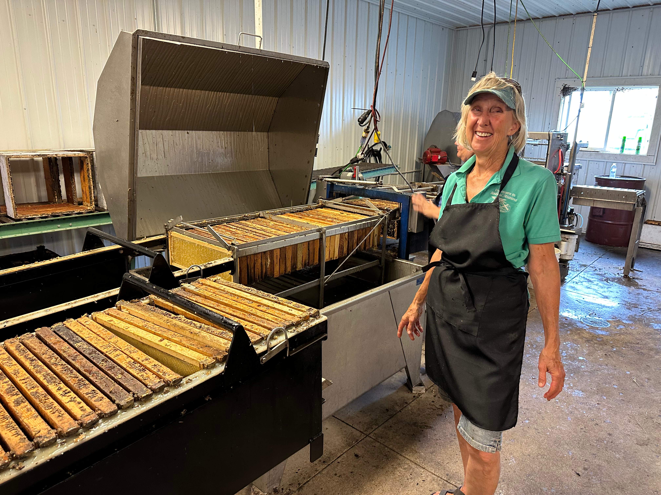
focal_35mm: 24
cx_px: 330
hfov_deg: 71.6
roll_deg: -1.3
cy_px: 248
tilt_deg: -15.4
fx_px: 458
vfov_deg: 56.8
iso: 320
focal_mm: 6.86
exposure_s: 1/43
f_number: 1.78
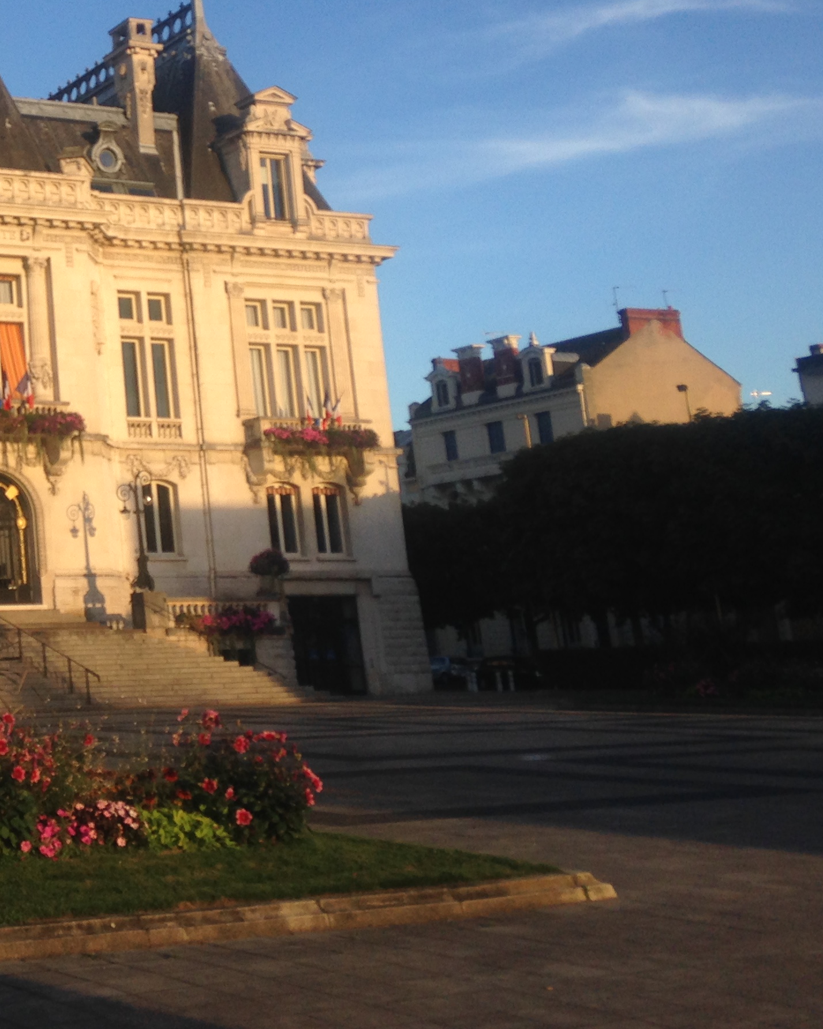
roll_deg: +4.7
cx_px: -93
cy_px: 345
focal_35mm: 59
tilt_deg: +7.5
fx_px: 1796
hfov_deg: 24.1
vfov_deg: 31.7
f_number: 2.4
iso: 50
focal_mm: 4.12
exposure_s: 1/669
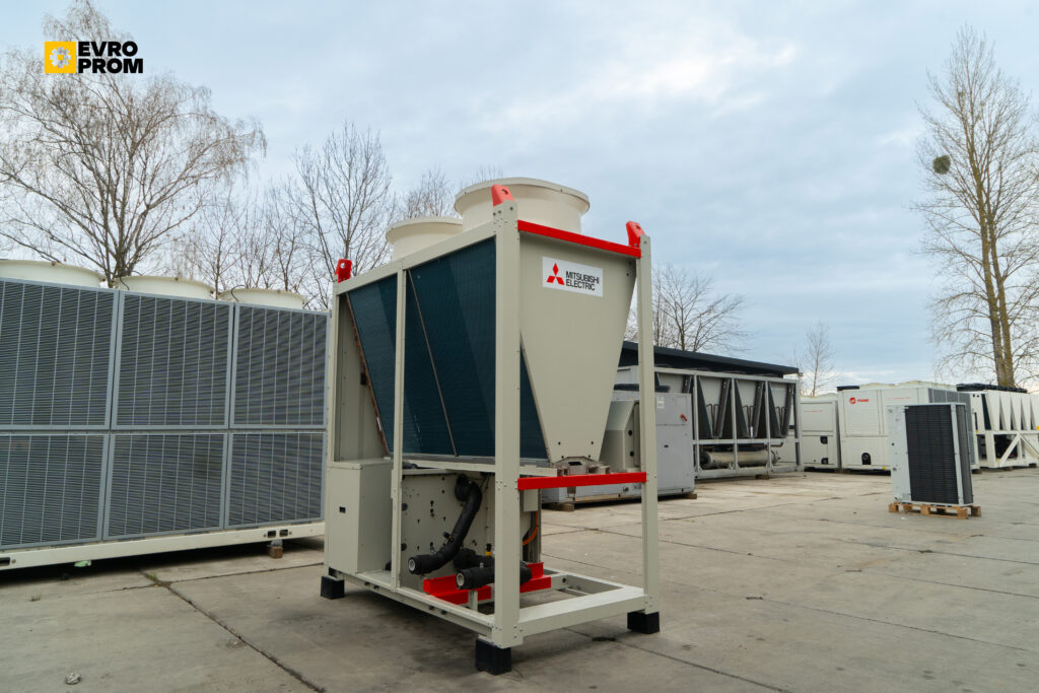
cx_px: 520
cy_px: 346
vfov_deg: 53.1
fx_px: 693
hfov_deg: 73.7
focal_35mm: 24
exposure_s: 1/125
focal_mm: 24
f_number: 10
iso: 250
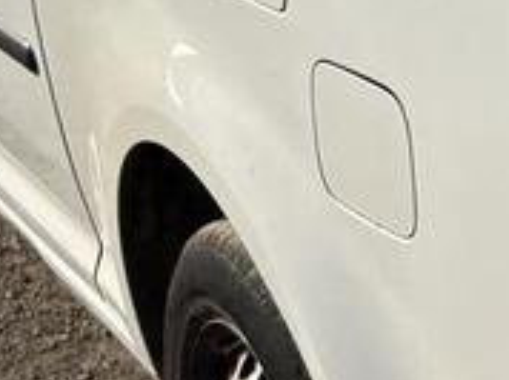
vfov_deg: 11.0
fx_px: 1924
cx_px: 849
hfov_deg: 13.8
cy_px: -106
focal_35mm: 131
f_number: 1.6
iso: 50
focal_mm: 5.96
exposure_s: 1/3448
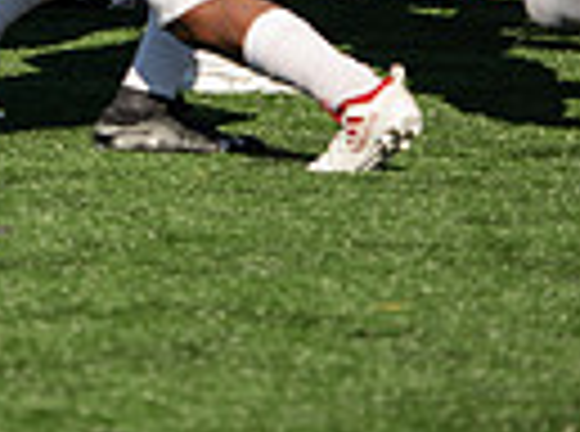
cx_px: -526
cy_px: -308
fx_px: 9424
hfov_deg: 3.5
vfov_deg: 2.6
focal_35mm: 564
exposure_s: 1/2000
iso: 160
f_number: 3.5
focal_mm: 130
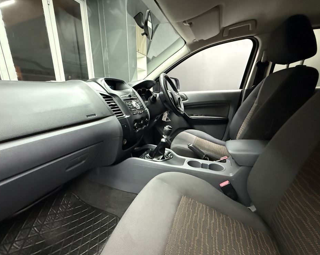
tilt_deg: -15.0
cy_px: 130
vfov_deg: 84.0
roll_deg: -0.9
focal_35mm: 15
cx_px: 160
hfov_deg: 96.8
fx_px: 142
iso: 1250
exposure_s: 1/50
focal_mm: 2.22
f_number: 2.2
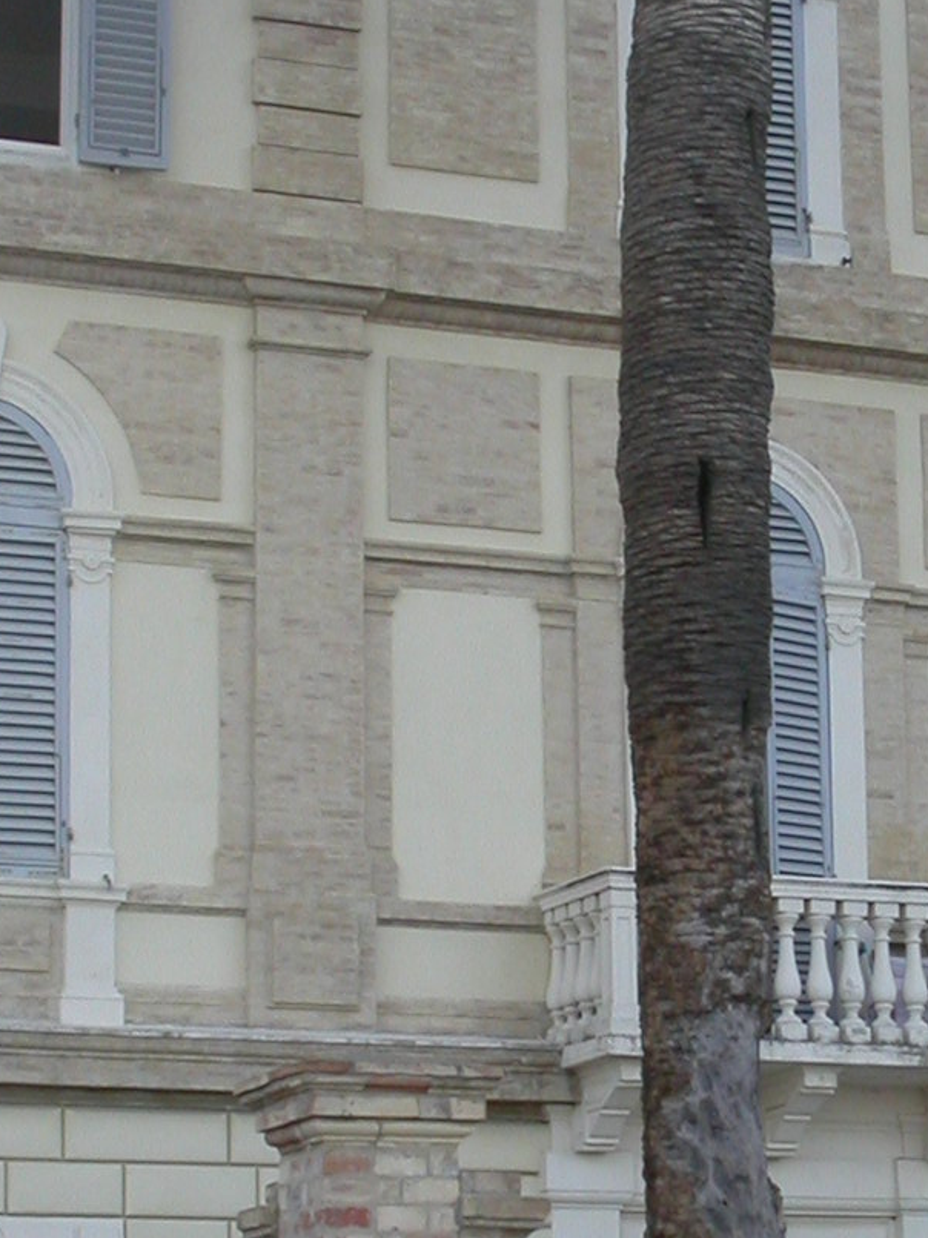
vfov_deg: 17.8
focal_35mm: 110
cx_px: 573
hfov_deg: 13.4
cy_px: 820
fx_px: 3934
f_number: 5.3
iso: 100
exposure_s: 1/113
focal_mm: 8.2
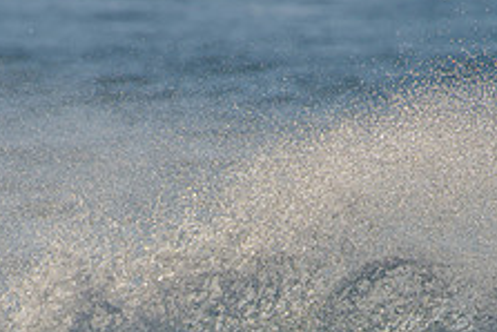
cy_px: 455
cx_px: 168
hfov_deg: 1.4
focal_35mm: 1476
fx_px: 20389
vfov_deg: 0.9
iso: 160
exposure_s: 1/2000
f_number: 5.6
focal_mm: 500
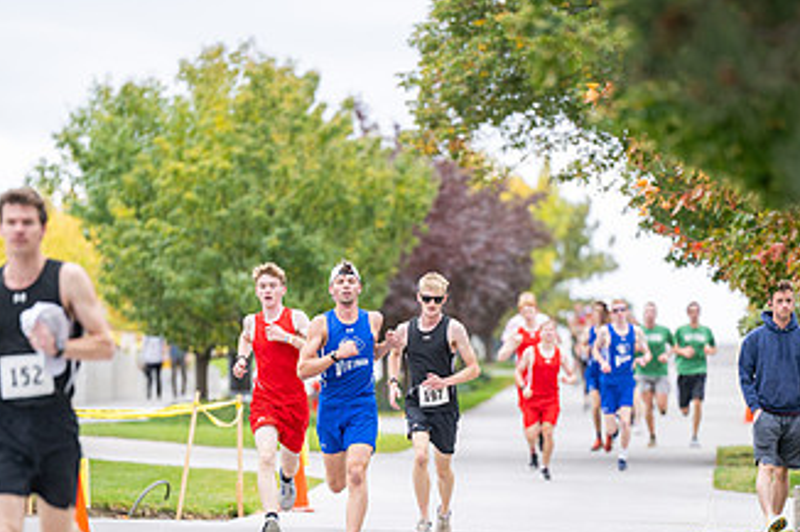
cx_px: 476
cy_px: 467
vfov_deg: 3.9
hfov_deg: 5.8
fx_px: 7907
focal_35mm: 356
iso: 320
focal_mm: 200
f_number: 2.8
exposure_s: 1/500
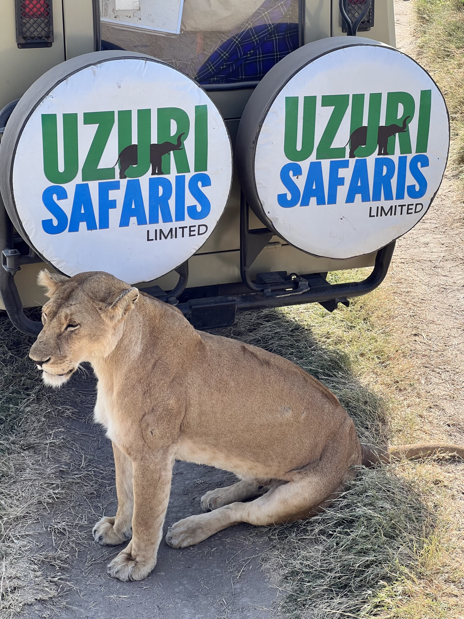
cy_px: 310
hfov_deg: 19.1
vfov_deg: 25.3
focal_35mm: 77
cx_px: 232
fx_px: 1376
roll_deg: +0.2
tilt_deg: -21.3
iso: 32
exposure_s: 1/265
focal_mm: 9
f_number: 2.8
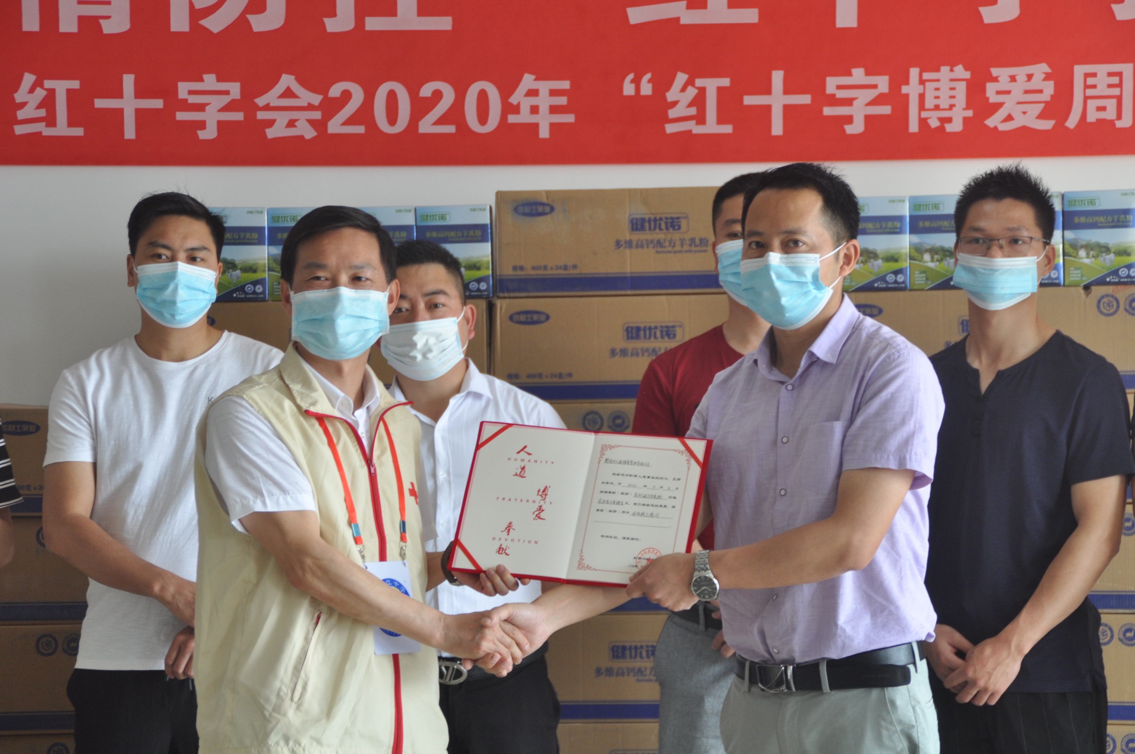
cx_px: 568
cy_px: 377
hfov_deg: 19.5
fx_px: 3306
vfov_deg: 13.0
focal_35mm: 105
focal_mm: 70
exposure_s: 1/60
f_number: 5.6
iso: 500
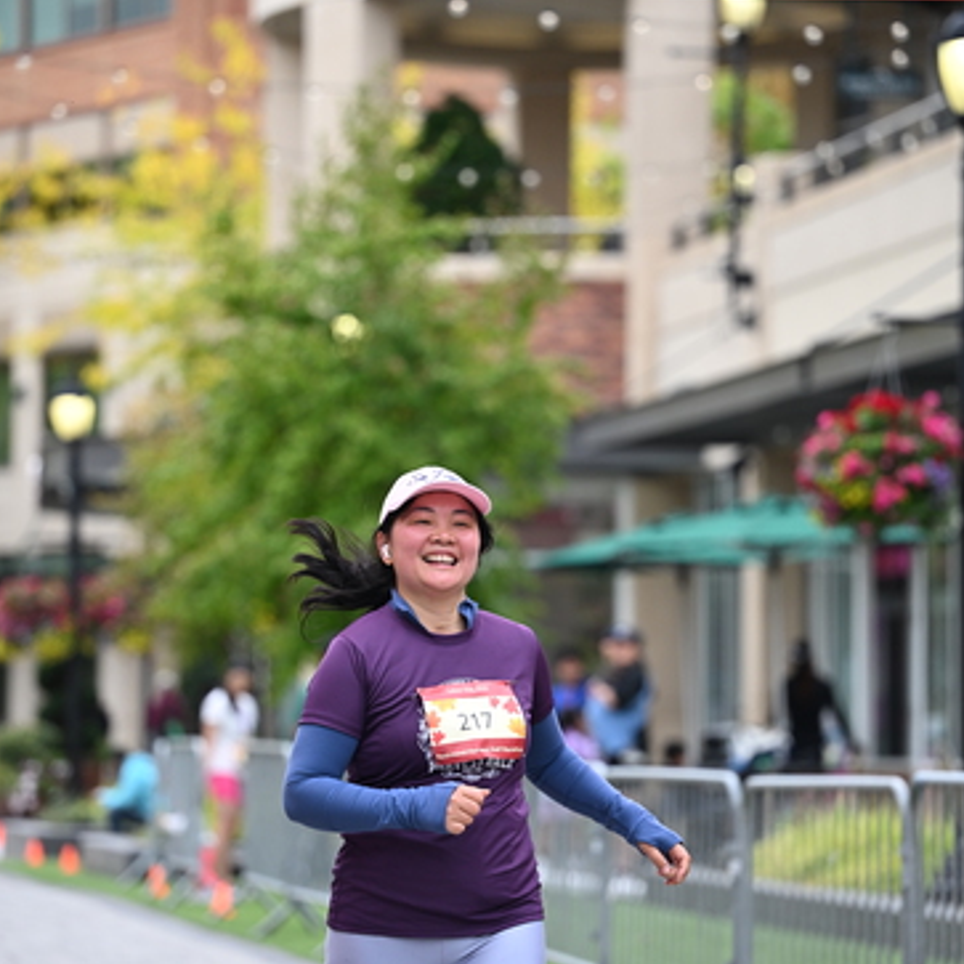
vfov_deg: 10.9
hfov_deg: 10.9
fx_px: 5073
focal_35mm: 161
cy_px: 526
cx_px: 482
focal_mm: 125
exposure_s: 1/2000
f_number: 2.8
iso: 640
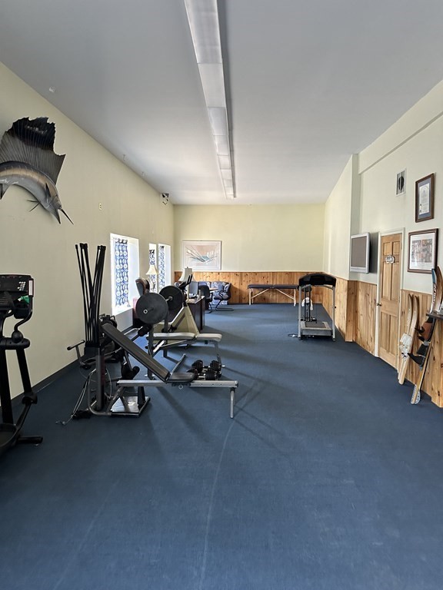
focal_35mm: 24
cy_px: 295
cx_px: 222
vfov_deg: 71.6
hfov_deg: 56.8
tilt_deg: -7.3
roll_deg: +0.1
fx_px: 410
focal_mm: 6.86
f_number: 1.78
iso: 320
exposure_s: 1/60
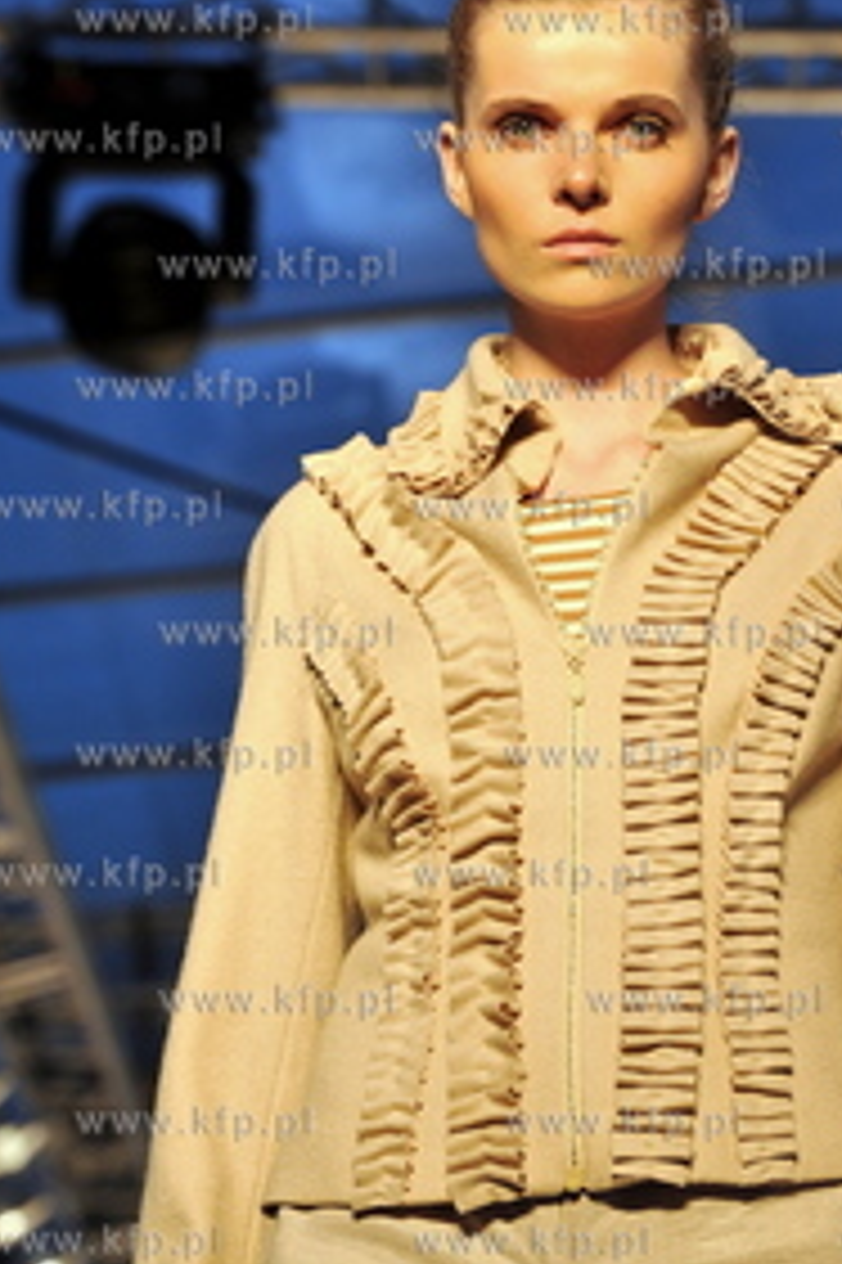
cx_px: 563
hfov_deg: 6.0
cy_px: 625
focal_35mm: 228
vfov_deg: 9.0
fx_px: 8008
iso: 1000
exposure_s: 1/320
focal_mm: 160
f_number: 9
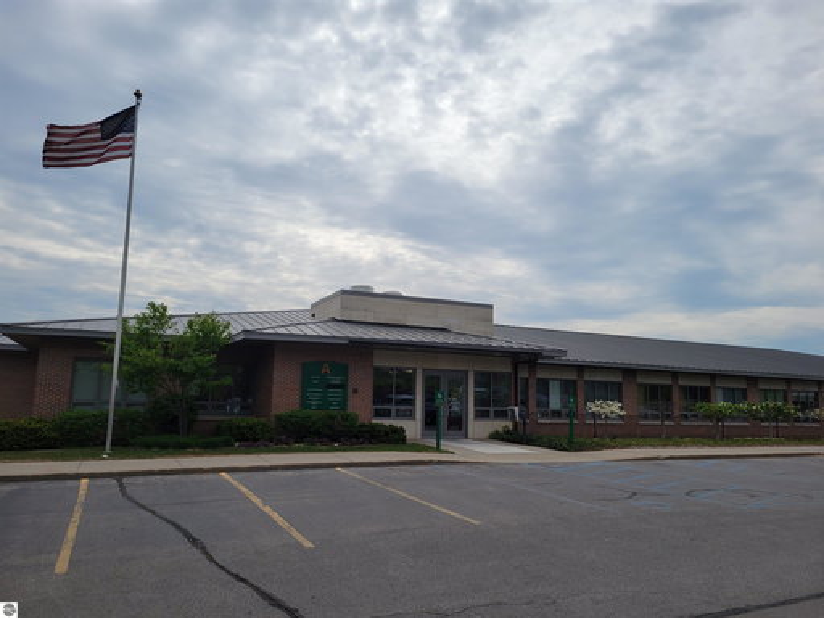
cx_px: 412
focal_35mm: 26
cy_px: 309
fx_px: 619
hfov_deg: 67.3
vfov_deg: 53.1
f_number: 1.8
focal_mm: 5.4
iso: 40
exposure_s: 1/5445
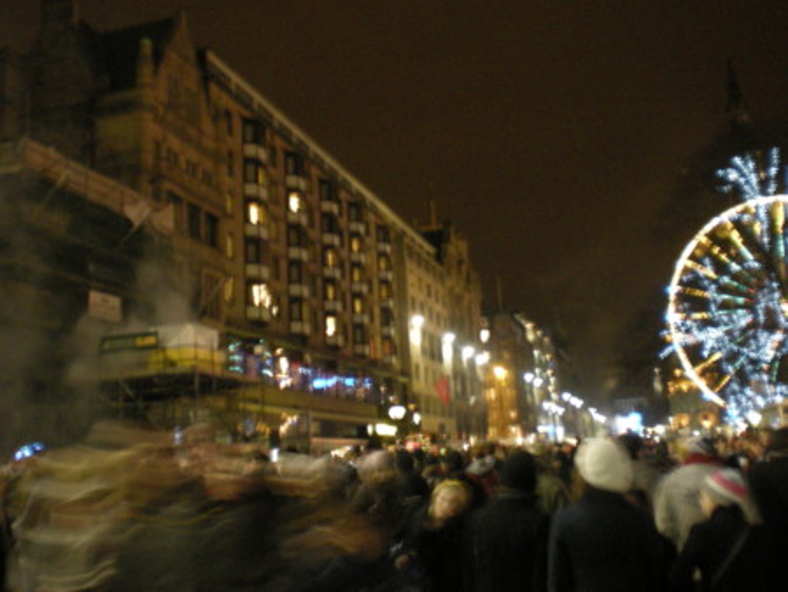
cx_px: 394
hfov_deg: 49.0
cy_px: 296
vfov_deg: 37.8
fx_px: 865
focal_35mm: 38
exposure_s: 1/2
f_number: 3.1
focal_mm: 6.3
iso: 400
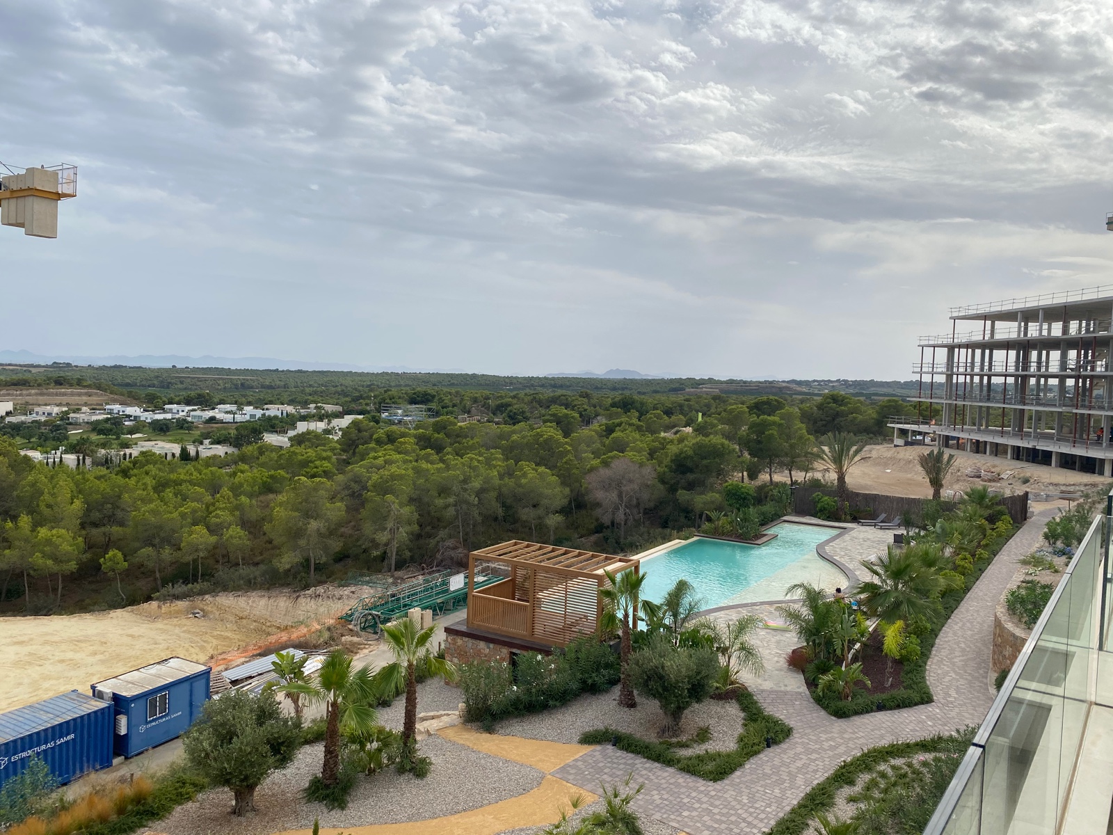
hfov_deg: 67.3
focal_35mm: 26
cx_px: 556
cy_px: 418
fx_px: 836
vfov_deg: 53.1
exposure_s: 1/4444
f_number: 1.8
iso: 32
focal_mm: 4.25
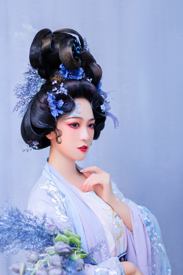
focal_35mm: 61
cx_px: 80
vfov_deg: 32.8
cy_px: 159
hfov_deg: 22.3
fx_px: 465
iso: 100
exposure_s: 1/125
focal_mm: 50
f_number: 1.8
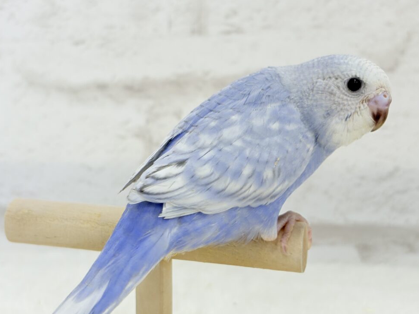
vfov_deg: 22.9
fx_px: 775
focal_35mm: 64
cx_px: 221
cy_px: 129
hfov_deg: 30.3
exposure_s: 1/100
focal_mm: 5.96
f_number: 1.6
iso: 64
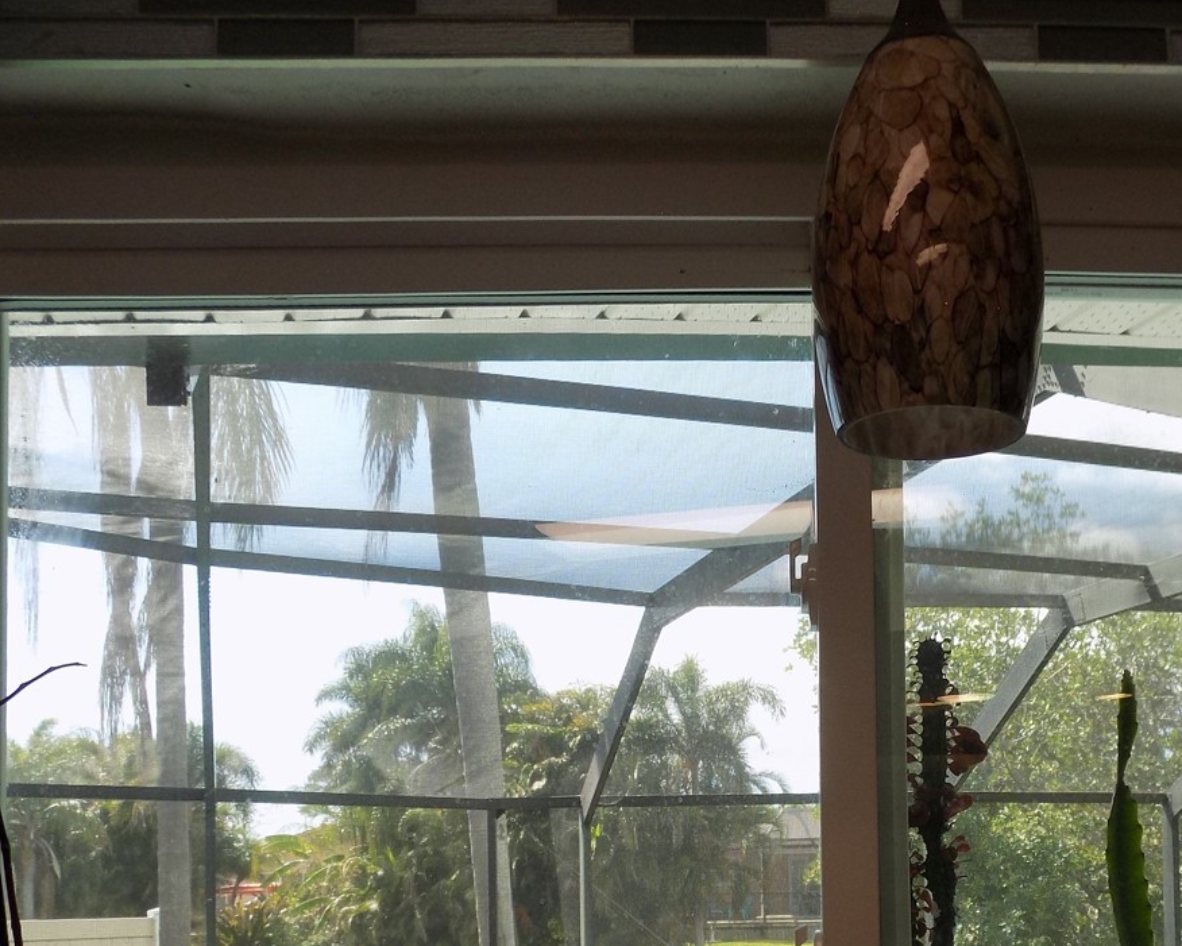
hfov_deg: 43.8
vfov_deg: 34.9
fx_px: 1434
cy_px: 802
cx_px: 839
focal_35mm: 41
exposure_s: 1/125
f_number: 3.1
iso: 80
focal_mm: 4
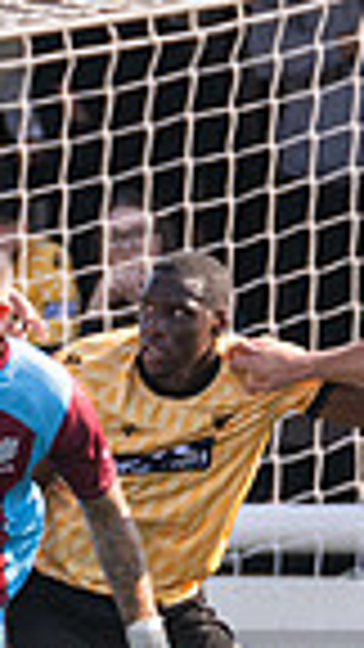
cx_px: -129
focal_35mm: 2353
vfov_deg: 0.9
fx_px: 40375
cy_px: 404
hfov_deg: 0.5
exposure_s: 1/1250
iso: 200
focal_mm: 300
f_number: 2.8
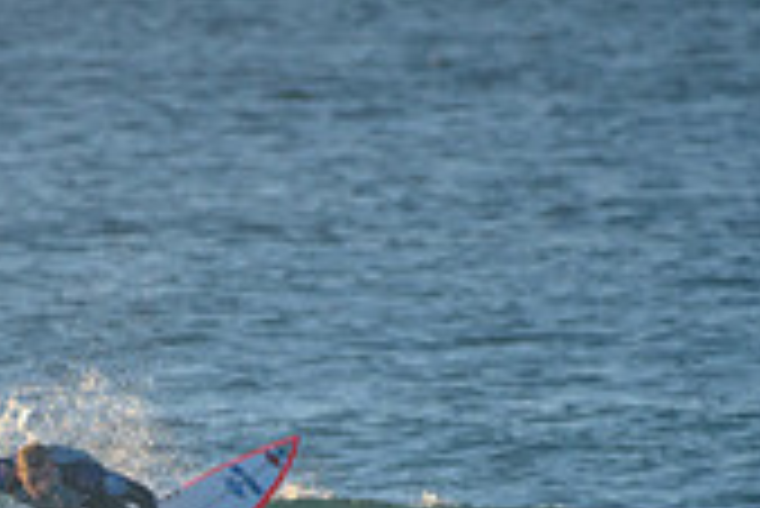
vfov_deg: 0.8
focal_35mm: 1713
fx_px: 36193
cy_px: 614
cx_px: 144
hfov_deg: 1.2
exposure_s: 1/2000
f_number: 5.6
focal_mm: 500
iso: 560
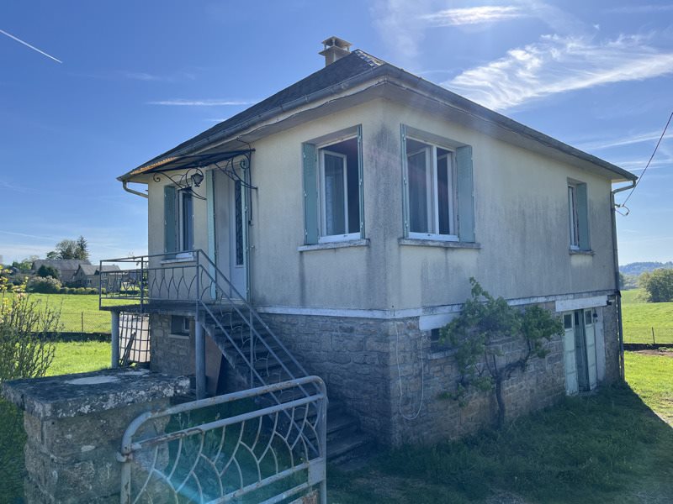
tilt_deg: +2.8
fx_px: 505
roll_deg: +2.0
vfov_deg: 53.1
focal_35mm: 26
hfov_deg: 67.3
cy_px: 252
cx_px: 336
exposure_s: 1/2755
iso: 50
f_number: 1.6
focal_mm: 5.1
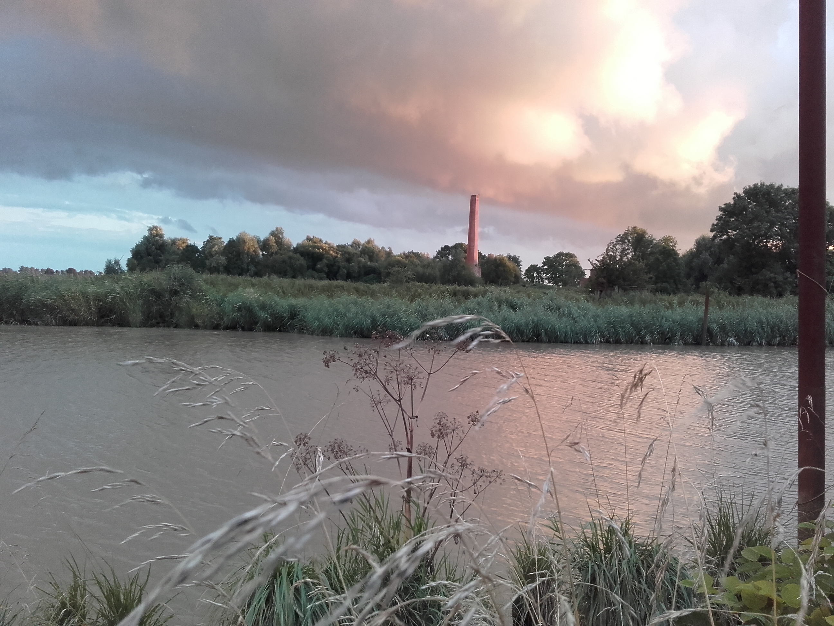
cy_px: 313
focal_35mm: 31
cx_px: 417
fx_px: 747
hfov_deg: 58.4
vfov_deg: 45.4
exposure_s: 1/40
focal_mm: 3.31
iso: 110
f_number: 2.2
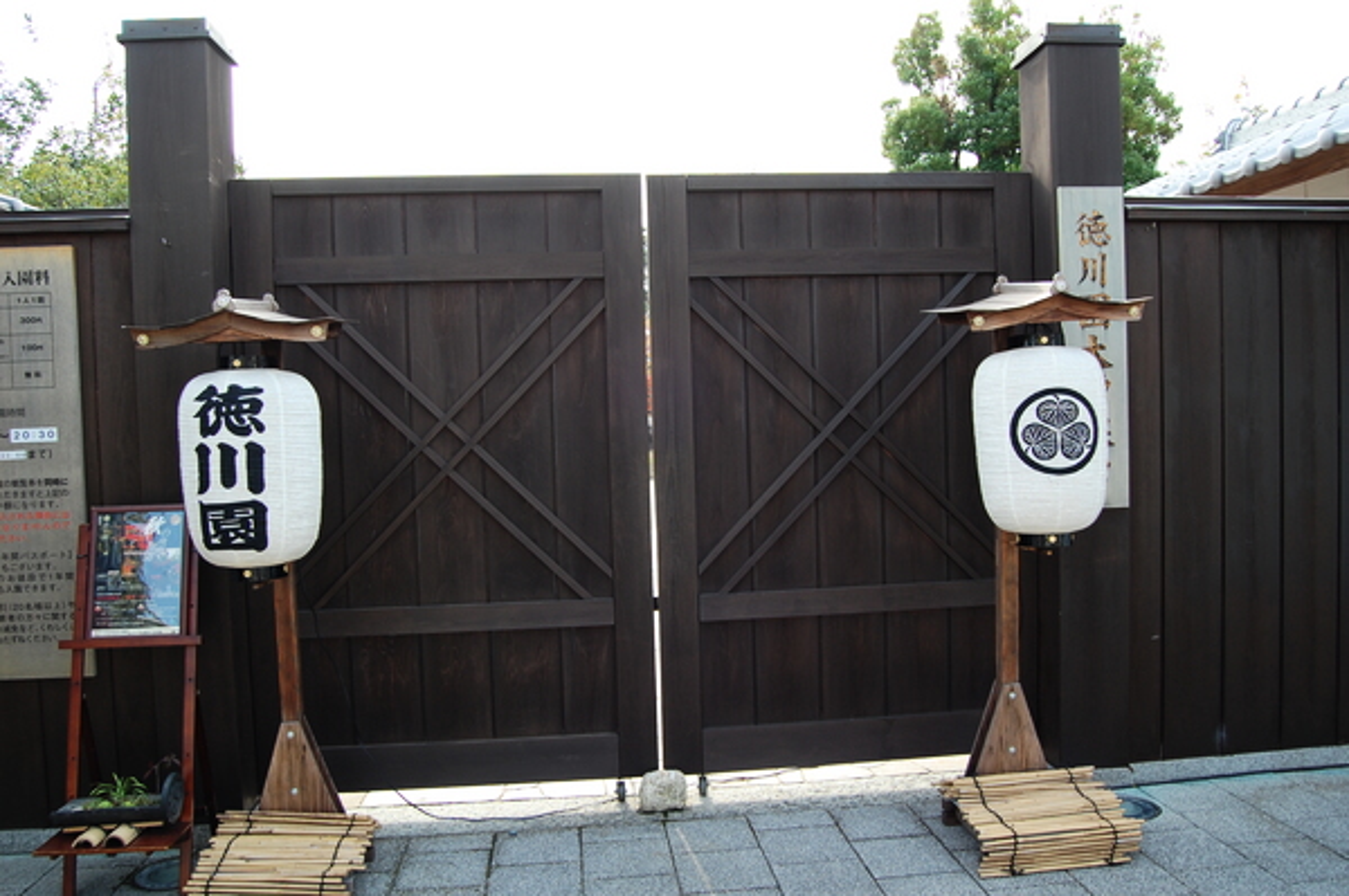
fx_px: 1011
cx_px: 674
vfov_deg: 47.9
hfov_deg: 67.4
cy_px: 448
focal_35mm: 27
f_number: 5.6
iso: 200
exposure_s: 1/125
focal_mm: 18
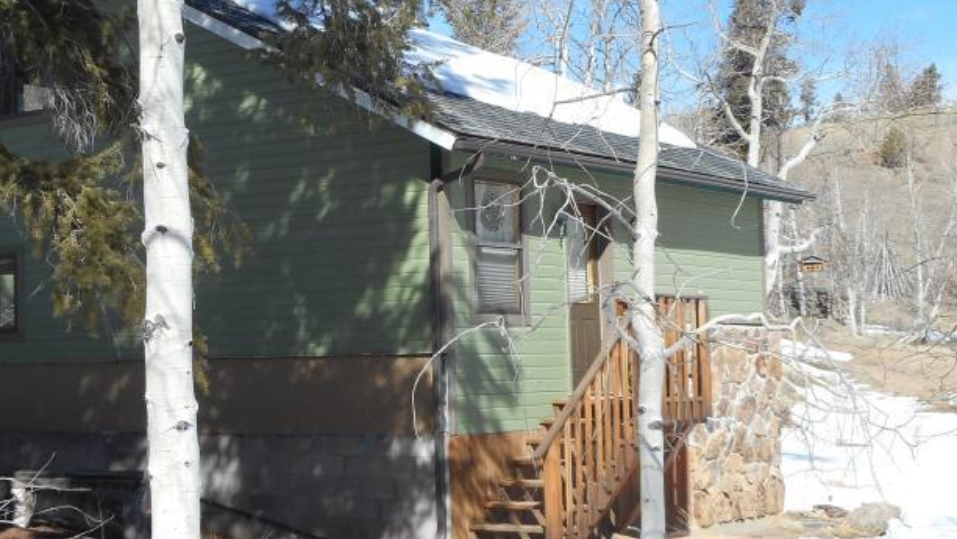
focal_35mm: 71
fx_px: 1802
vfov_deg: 17.0
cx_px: 309
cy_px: 191
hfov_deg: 29.5
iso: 80
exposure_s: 1/400
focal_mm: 6.9
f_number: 4.5
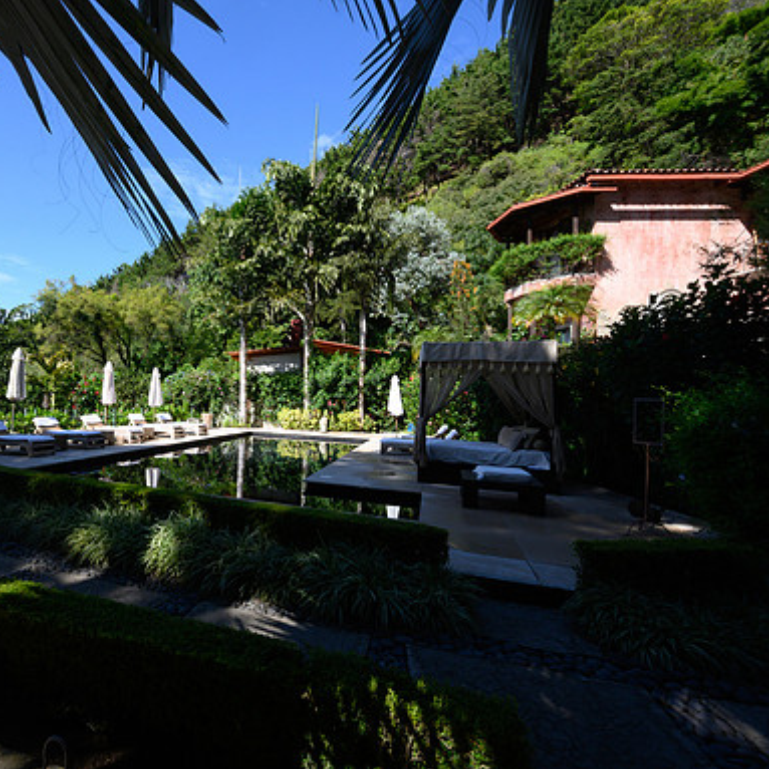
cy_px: 384
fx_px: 452
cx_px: 233
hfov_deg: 77.1
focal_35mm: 18
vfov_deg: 80.7
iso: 800
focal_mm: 14
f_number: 20
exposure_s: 1/160
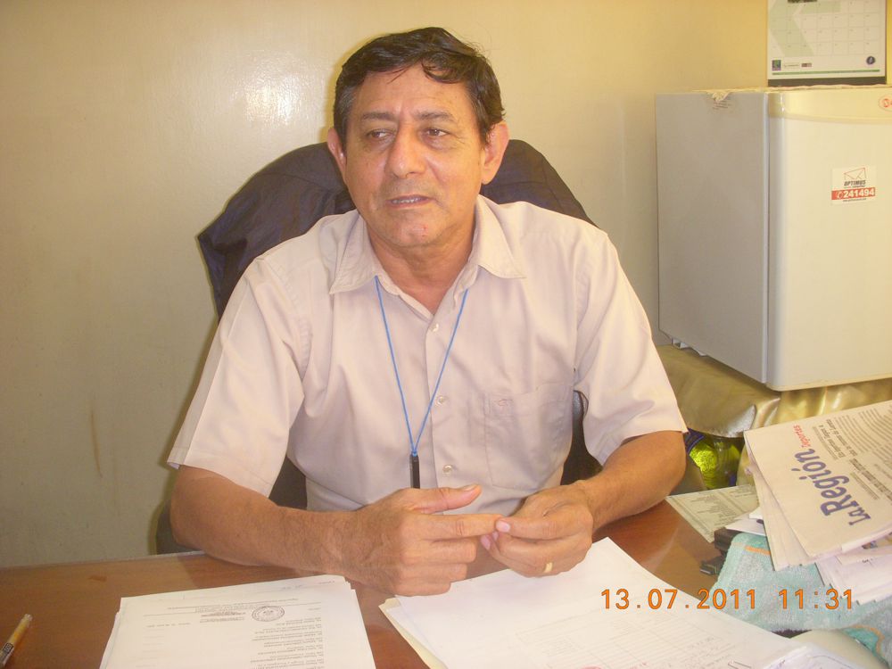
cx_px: 446
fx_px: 979
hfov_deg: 49.0
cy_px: 334
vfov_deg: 37.7
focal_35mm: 38
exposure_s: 1/20
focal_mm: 6.3
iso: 200
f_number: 3.3
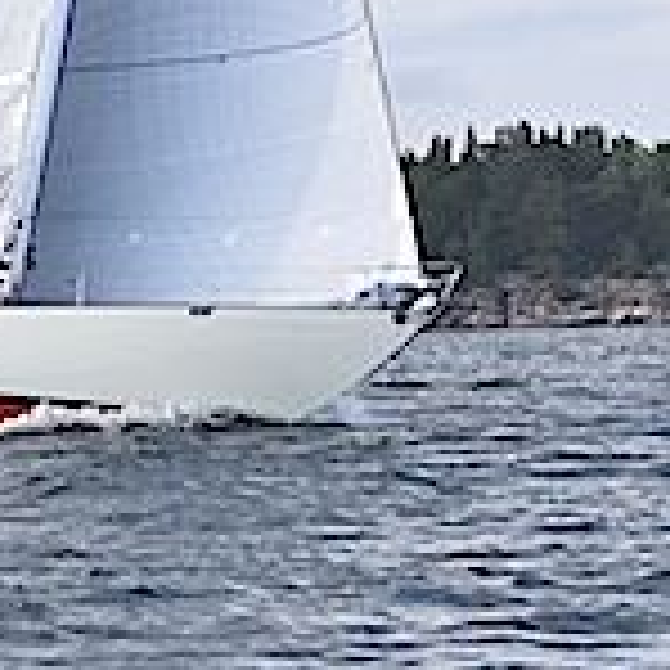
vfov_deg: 6.4
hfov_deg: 6.4
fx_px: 5978
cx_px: -175
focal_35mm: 273
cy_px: 128
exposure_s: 1/500
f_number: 8
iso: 320
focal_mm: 50
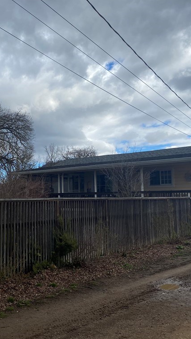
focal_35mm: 38
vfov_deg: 52.8
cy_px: 170
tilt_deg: +4.6
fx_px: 342
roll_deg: +0.4
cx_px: 50
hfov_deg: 30.7
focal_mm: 4.25
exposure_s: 1/2141
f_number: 1.8
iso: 32
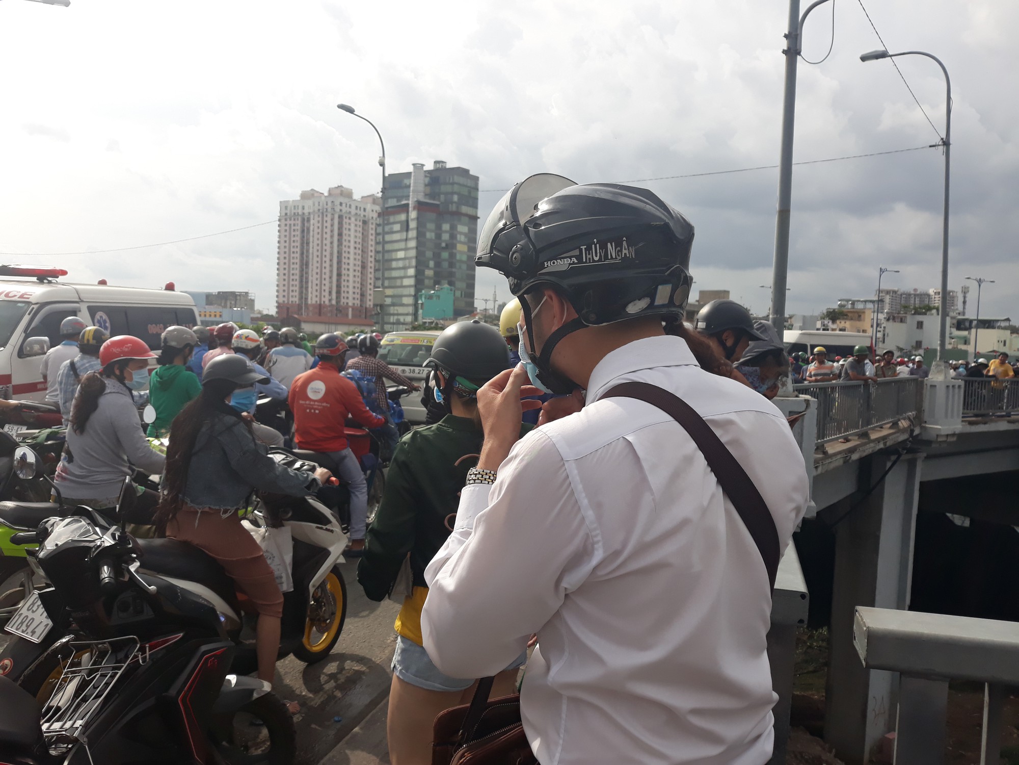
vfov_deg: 51.4
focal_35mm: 27
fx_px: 795
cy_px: 382
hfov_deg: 65.3
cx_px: 510
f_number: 1.7
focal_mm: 3.71
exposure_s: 1/2020
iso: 40
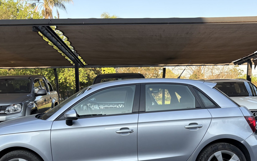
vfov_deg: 29.2
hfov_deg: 46.2
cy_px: 129
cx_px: 117
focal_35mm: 43
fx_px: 301
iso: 64
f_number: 1.6
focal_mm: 5.96
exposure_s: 1/680
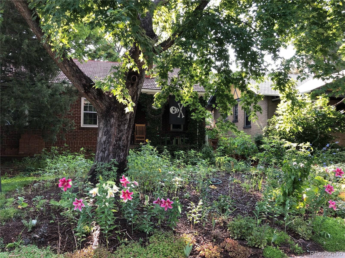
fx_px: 279
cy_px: 129
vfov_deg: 49.7
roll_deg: -0.1
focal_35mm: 28
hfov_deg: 63.4
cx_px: 172
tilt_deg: +2.5
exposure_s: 1/120
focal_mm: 3.99
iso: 40
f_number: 1.8
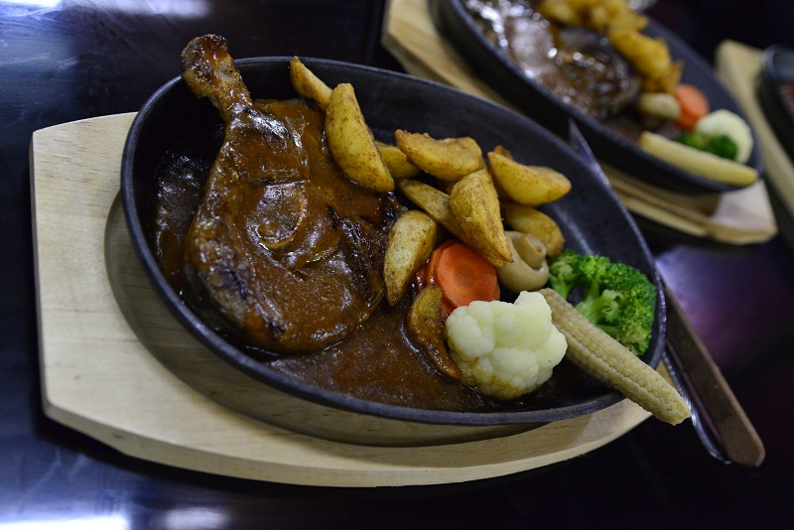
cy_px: 265
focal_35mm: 40
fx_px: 882
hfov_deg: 48.4
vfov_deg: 33.4
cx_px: 397
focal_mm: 40
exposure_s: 1/50
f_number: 4.5
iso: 2500
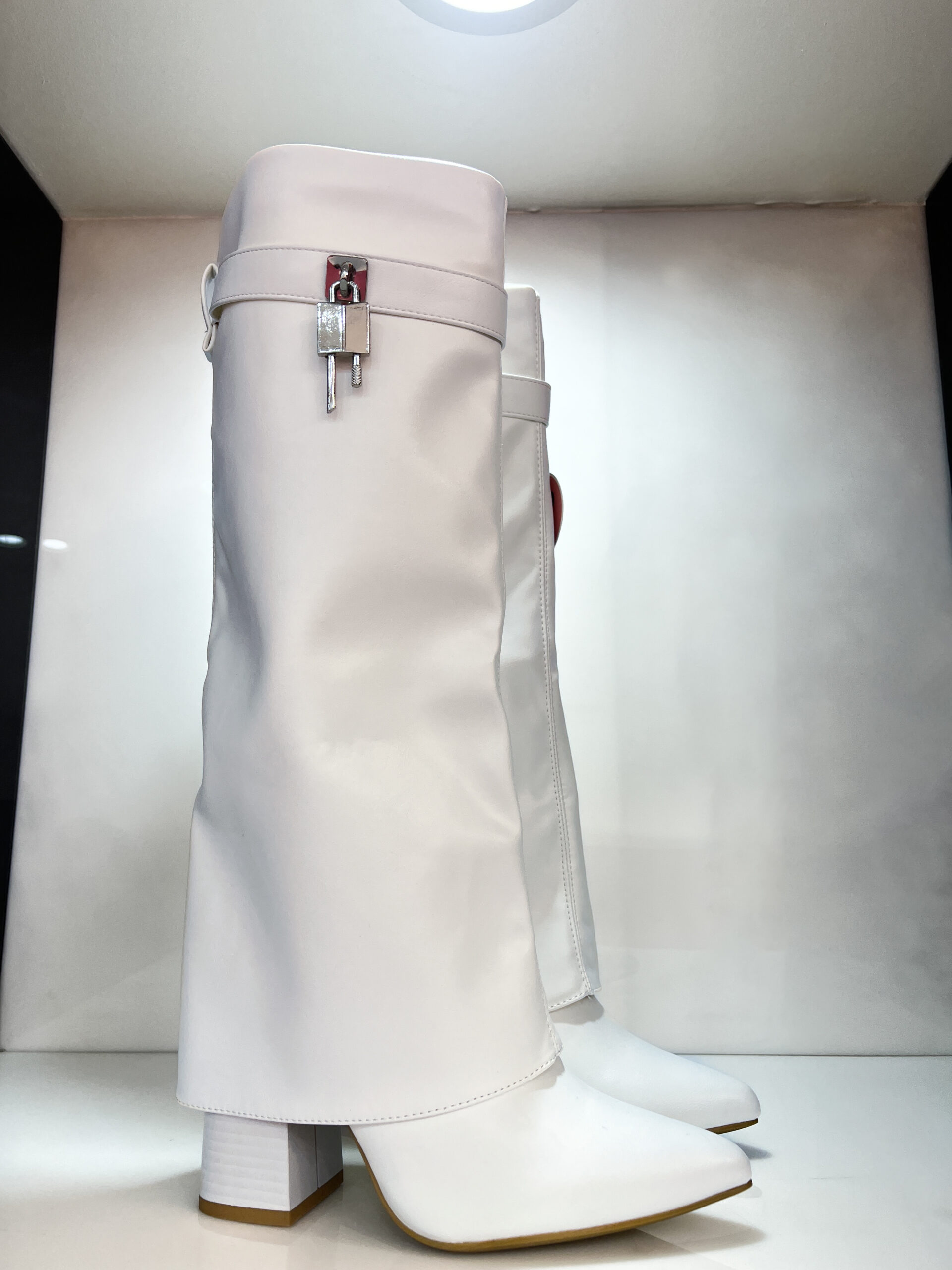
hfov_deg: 53.1
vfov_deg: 67.3
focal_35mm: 26
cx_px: 476
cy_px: 635
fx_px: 953
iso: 40
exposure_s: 1/100
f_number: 1.6
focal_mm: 5.1
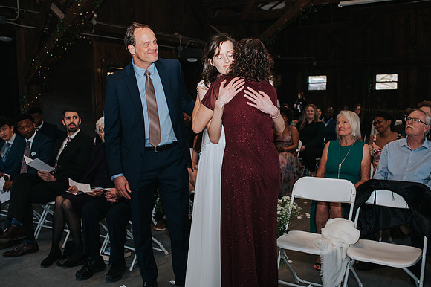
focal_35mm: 35
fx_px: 419
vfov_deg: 37.8
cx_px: 216
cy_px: 144
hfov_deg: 54.5
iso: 1000
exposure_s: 1/200
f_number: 3.2
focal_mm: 35
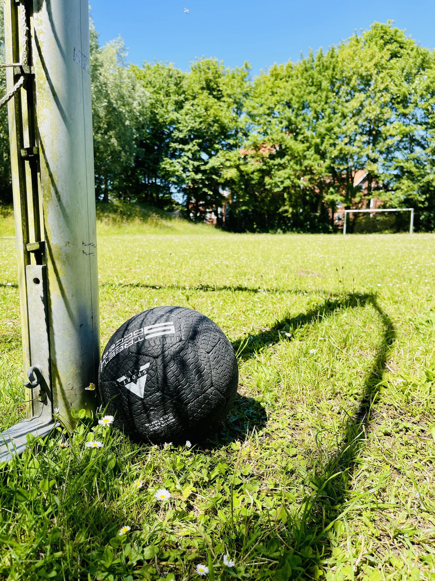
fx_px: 419
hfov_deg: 54.9
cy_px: 290
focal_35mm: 25
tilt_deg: -7.8
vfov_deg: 69.4
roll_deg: +1.4
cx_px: 218
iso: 32
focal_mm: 5.1
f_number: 1.6
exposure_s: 1/1420
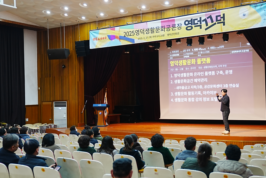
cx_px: 147
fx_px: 347
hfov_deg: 41.8
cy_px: 93
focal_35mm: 47
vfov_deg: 28.7
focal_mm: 39
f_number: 2.8
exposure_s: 1/40
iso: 640
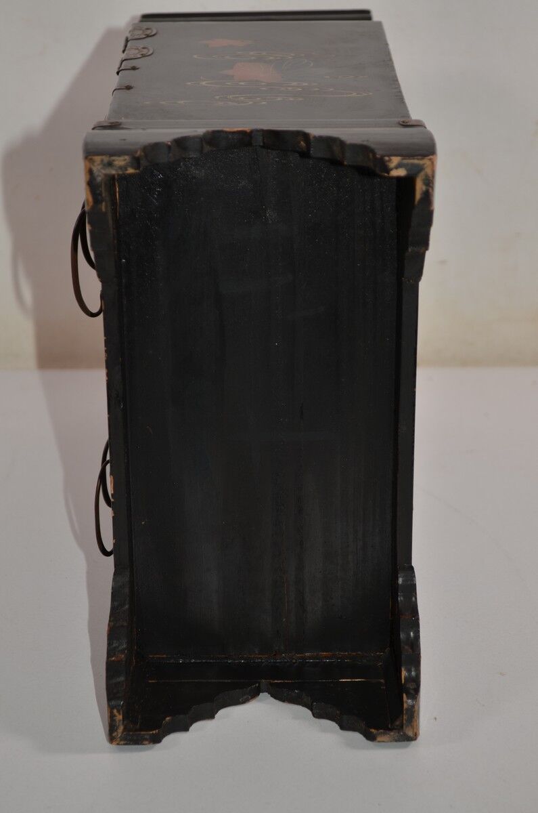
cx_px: 269
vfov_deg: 24.7
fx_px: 1857
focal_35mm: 82
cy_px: 406
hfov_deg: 16.5
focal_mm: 55
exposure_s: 1/100
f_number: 5.6
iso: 100
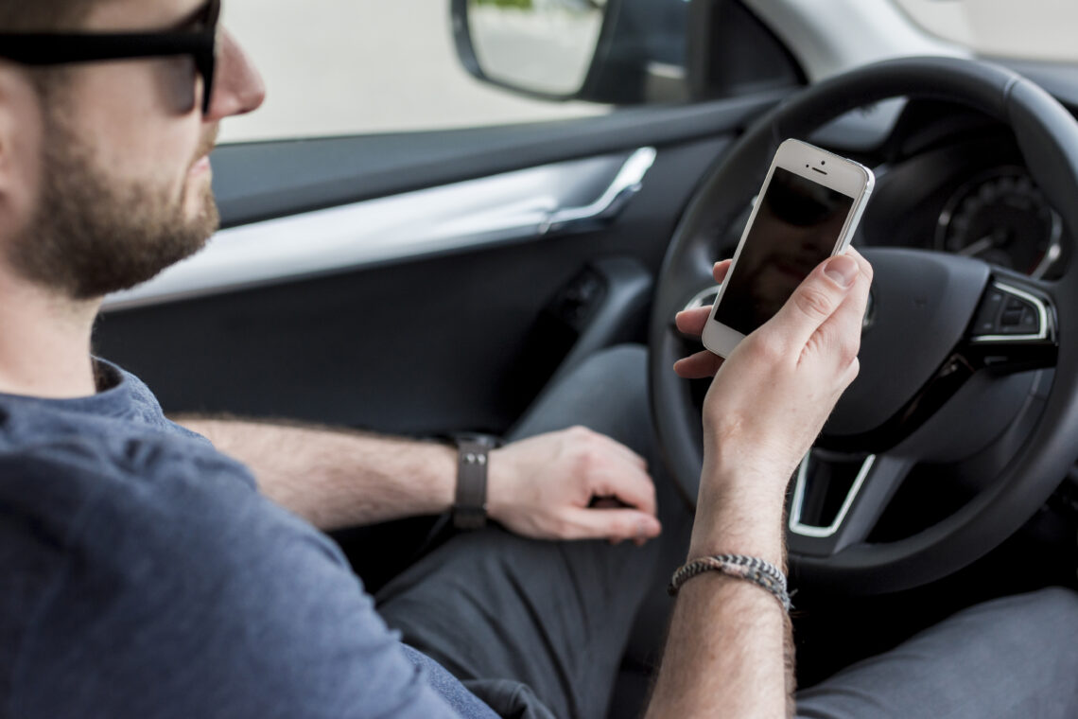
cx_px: 539
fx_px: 1572
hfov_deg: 37.9
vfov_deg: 25.8
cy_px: 360
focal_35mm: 52
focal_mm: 35
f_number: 2.2
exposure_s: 1/200
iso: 320
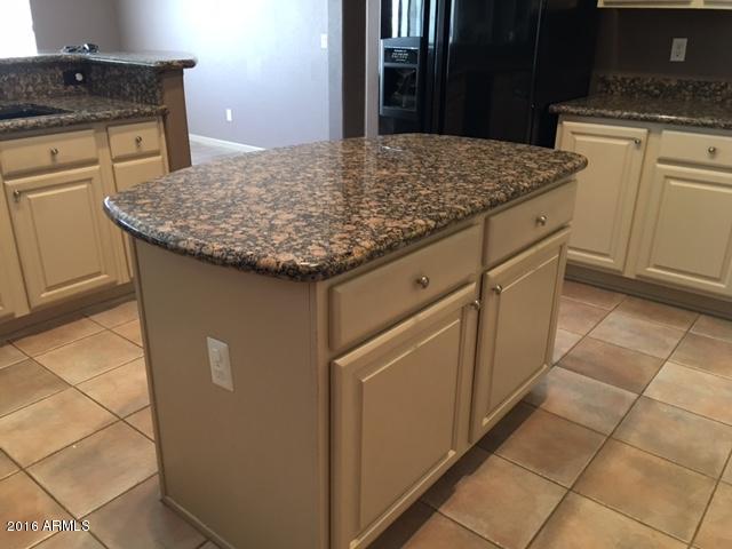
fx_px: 613
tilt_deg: -21.4
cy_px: 274
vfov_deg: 48.2
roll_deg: -0.5
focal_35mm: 29
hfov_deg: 61.7
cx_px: 366
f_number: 2.2
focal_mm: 4.15
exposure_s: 1/8
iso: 100
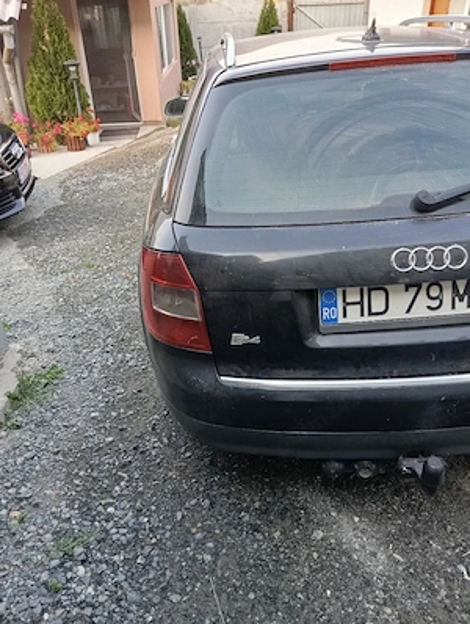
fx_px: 505
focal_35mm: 28
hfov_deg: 49.9
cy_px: 312
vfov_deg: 63.4
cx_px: 235
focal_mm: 4.22
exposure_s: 1/100
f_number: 1.8
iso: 279
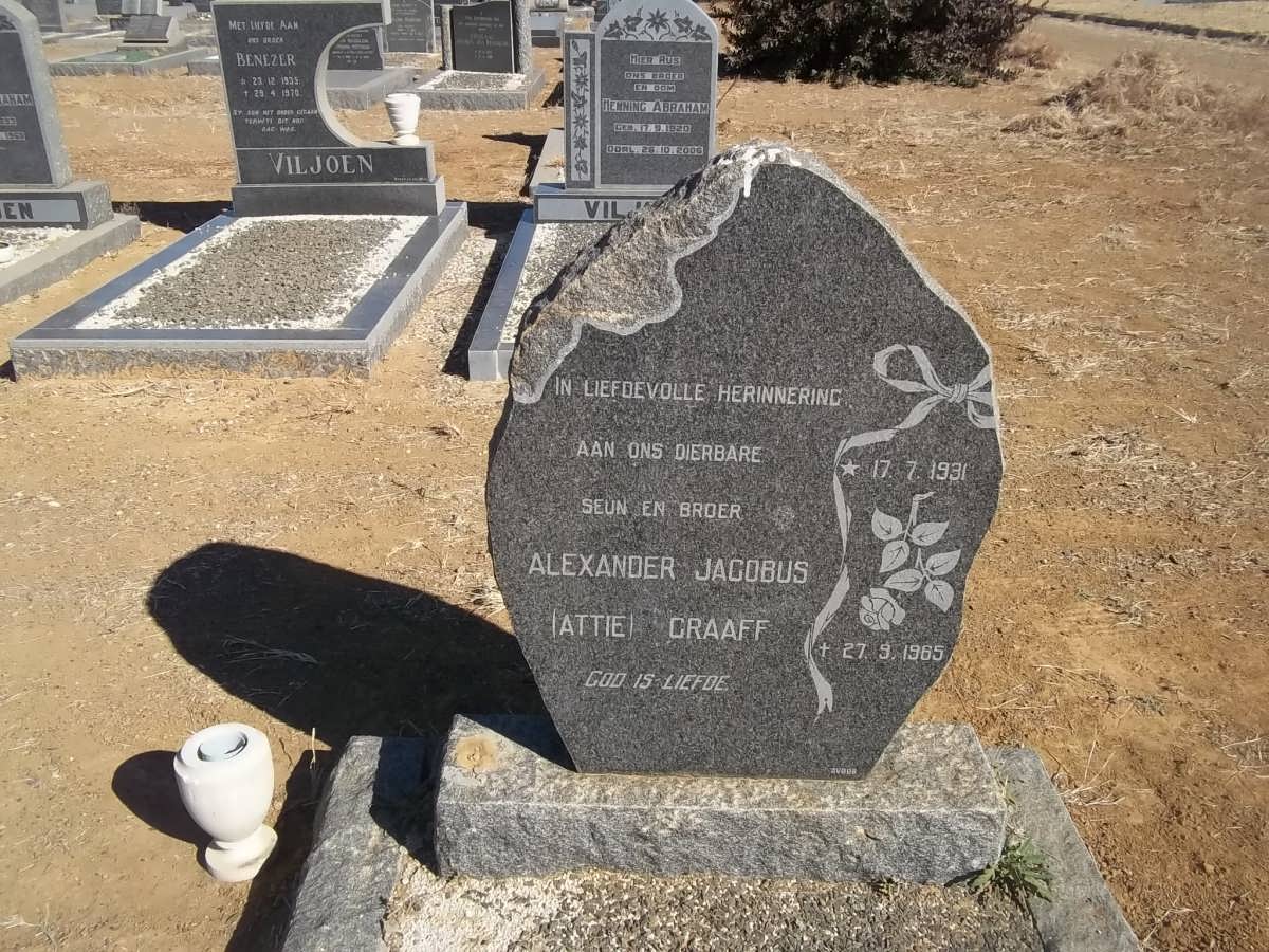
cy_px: 476
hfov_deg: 56.8
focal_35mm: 32
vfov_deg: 44.2
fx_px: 1173
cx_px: 634
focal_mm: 5.7
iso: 80
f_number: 5.5
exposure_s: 1/500
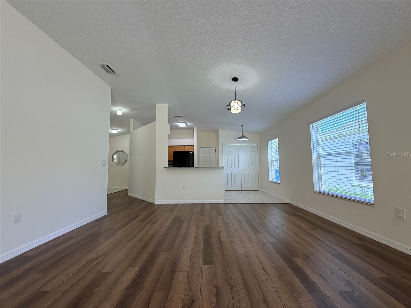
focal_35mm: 14
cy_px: 154
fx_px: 166
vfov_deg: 85.7
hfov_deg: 102.1
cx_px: 206
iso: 125
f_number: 2.2
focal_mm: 2.22
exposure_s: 1/120
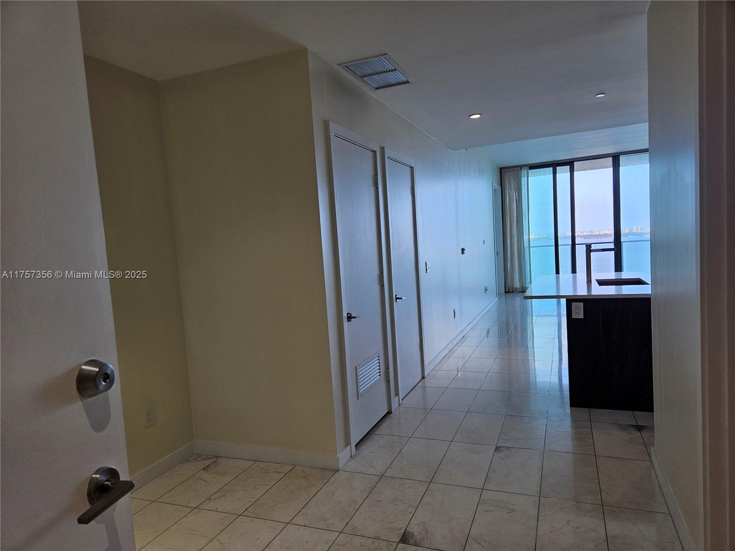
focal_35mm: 23
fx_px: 488
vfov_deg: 58.9
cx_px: 368
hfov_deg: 73.9
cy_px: 276
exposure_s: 1/120
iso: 32
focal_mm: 5.4
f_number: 1.8
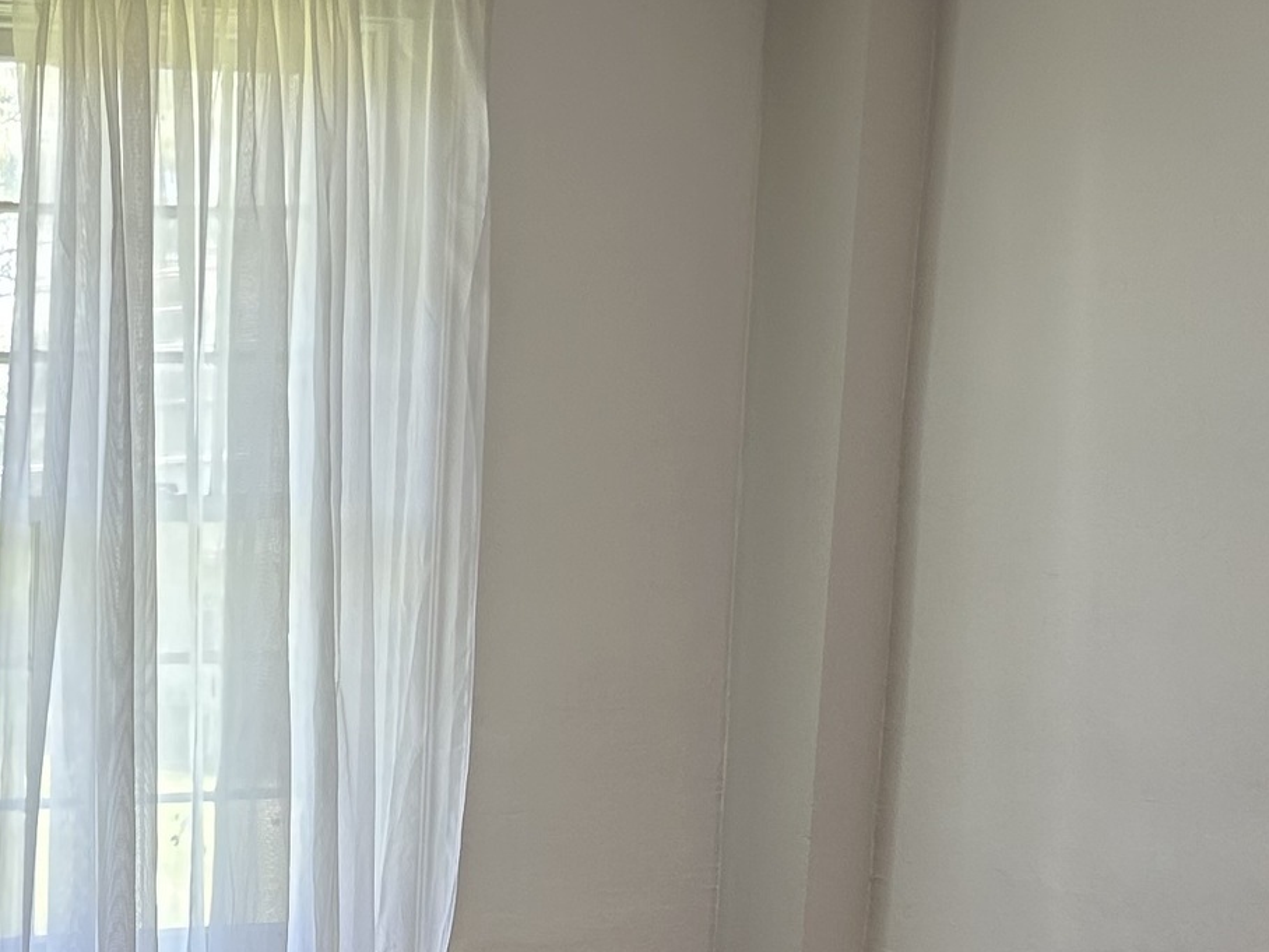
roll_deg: +0.3
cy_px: 1023
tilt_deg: -8.6
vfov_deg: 16.3
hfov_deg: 20.5
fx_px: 3226
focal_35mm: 88
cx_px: -324
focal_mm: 5.7
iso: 40
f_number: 1.5
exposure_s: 1/121
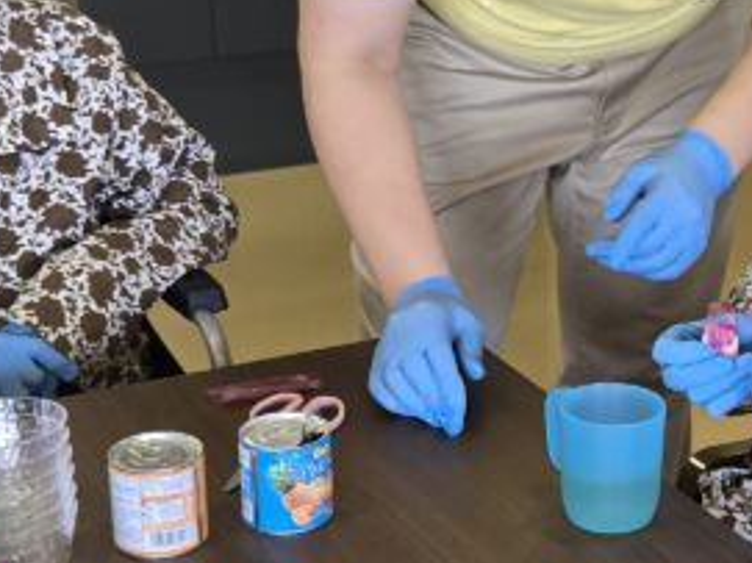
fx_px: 1846
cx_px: 597
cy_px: 272
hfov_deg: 22.7
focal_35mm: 85
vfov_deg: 17.4
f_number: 1.8
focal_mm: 5.4
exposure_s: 1/120
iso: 100
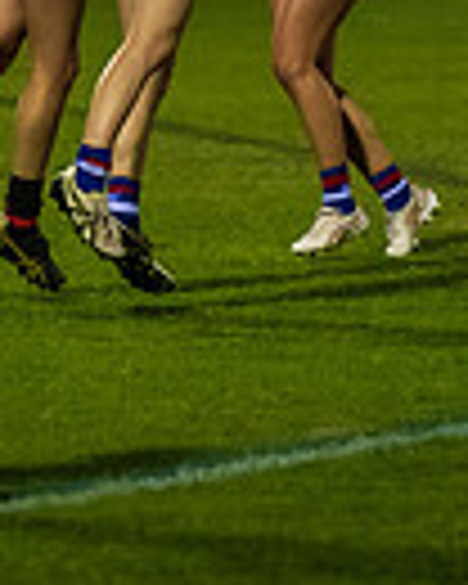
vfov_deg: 2.0
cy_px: -112
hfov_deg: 1.6
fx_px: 16933
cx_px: 87
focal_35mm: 978
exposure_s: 1/1000
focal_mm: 200
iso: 3200
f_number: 2.8
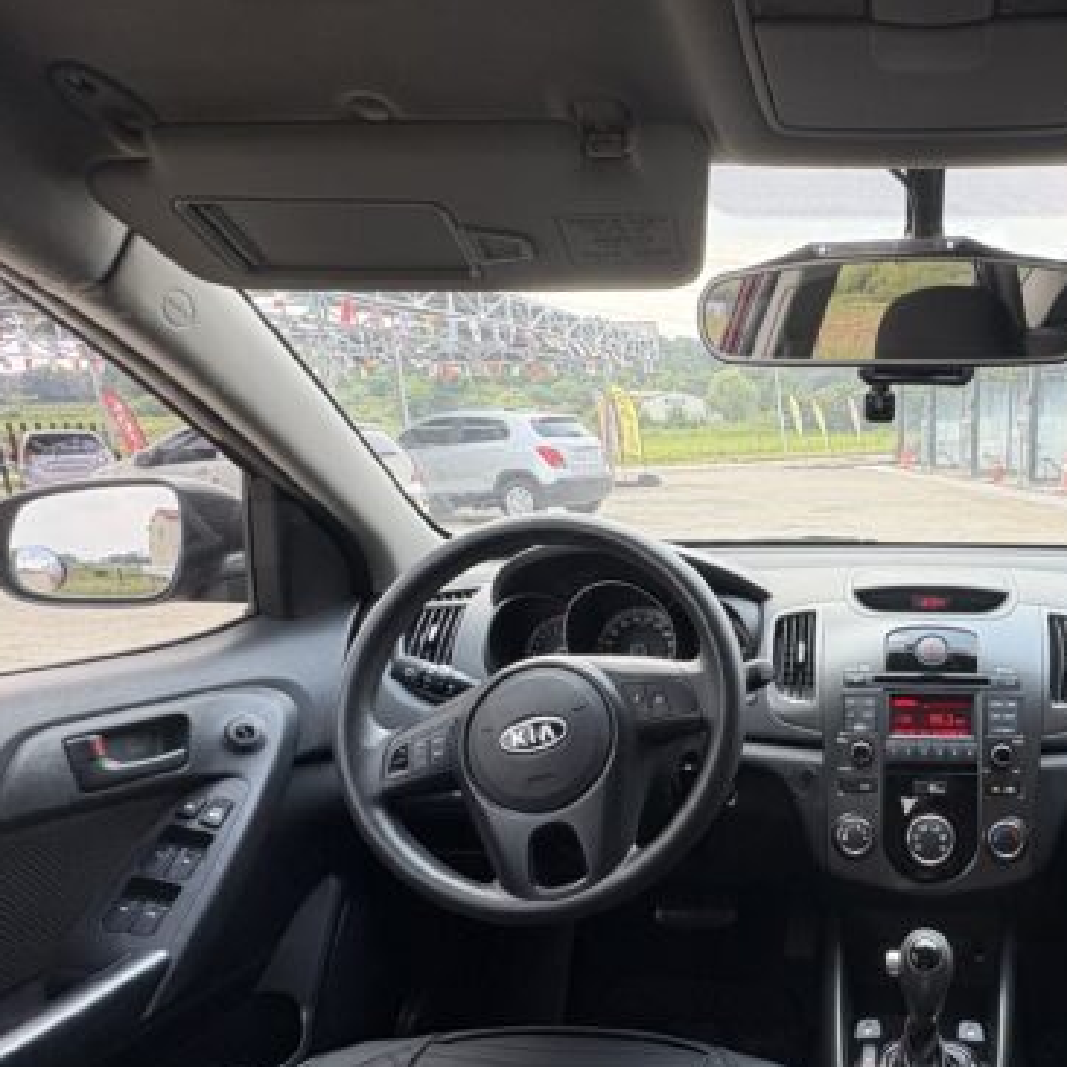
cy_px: 685
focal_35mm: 26
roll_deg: +0.3
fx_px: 907
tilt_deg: -14.9
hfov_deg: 55.9
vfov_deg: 59.9
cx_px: 878
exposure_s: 1/99
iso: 160
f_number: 2.2
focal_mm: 2.22
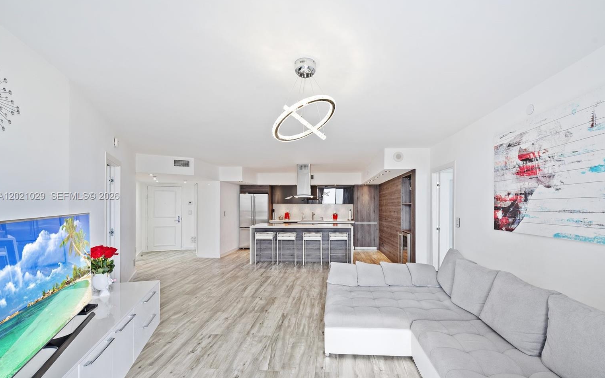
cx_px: 314
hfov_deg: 101.4
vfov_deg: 74.8
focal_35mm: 15
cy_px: 197
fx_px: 247
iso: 200
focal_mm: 14
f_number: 8
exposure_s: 1/5
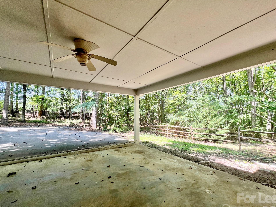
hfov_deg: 102.0
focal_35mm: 14
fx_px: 112
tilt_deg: +2.3
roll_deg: +0.5
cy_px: 110
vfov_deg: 85.6
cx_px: 144
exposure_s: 1/99
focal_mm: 1.57
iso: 40
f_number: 1.8
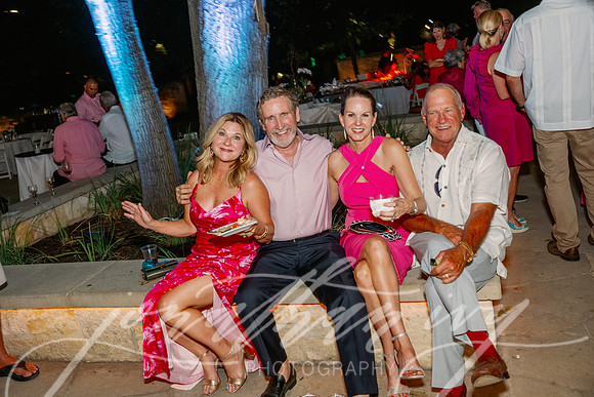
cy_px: 198
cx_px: 297
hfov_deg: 55.8
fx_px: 561
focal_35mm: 34
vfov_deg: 38.9
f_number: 3.5
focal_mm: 34
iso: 1000
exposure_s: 1/100
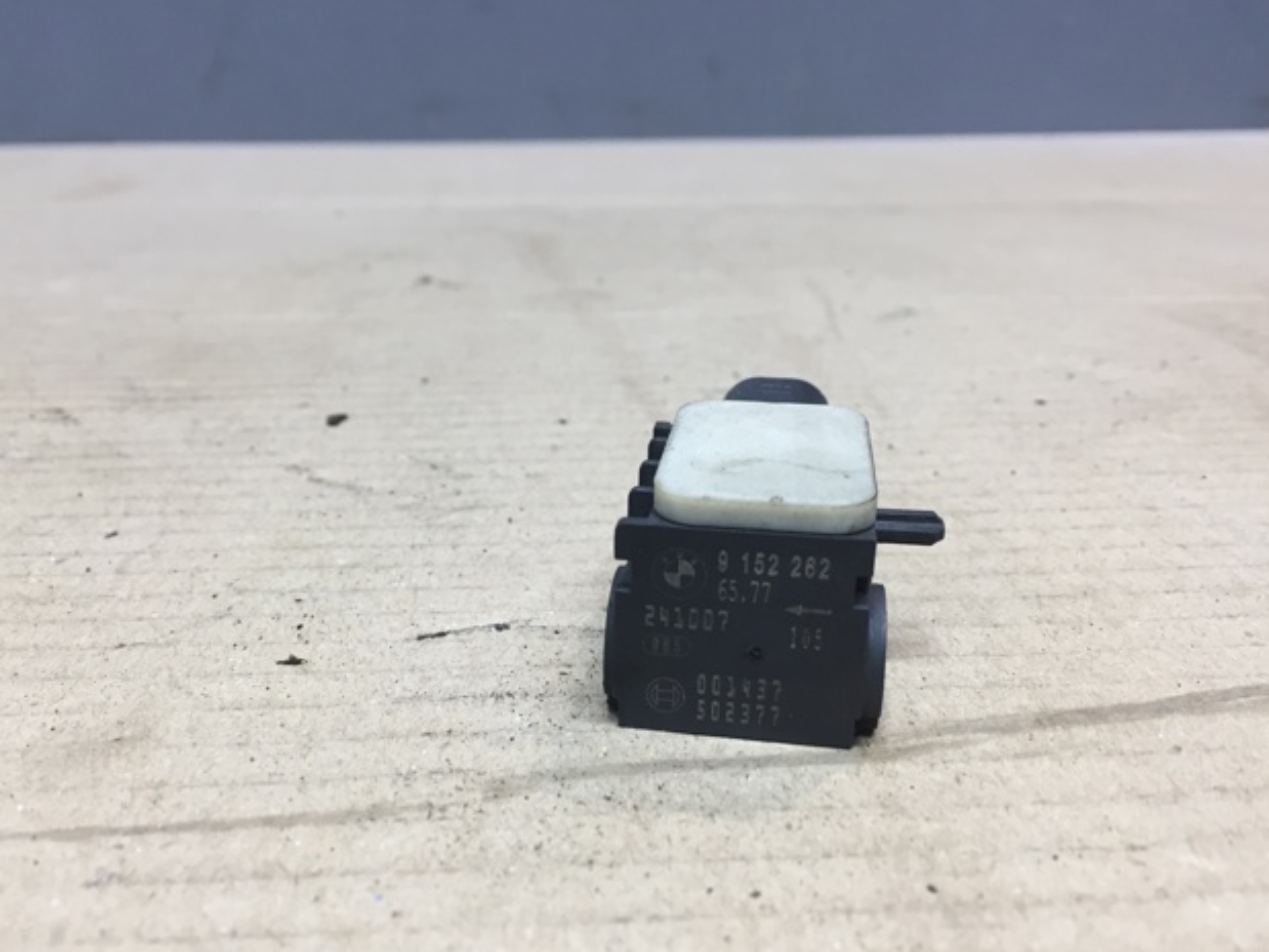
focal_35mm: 30
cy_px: 480
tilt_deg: -19.2
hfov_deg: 60.0
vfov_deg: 46.8
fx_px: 1100
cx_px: 623
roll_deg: -1.7
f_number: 2.2
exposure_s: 1/33
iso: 50
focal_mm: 4.15
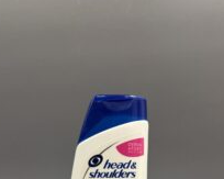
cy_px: 215
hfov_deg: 40.4
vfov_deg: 28.4
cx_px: 113
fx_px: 305
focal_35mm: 46
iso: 125
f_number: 1.78
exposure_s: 1/50
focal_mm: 6.76
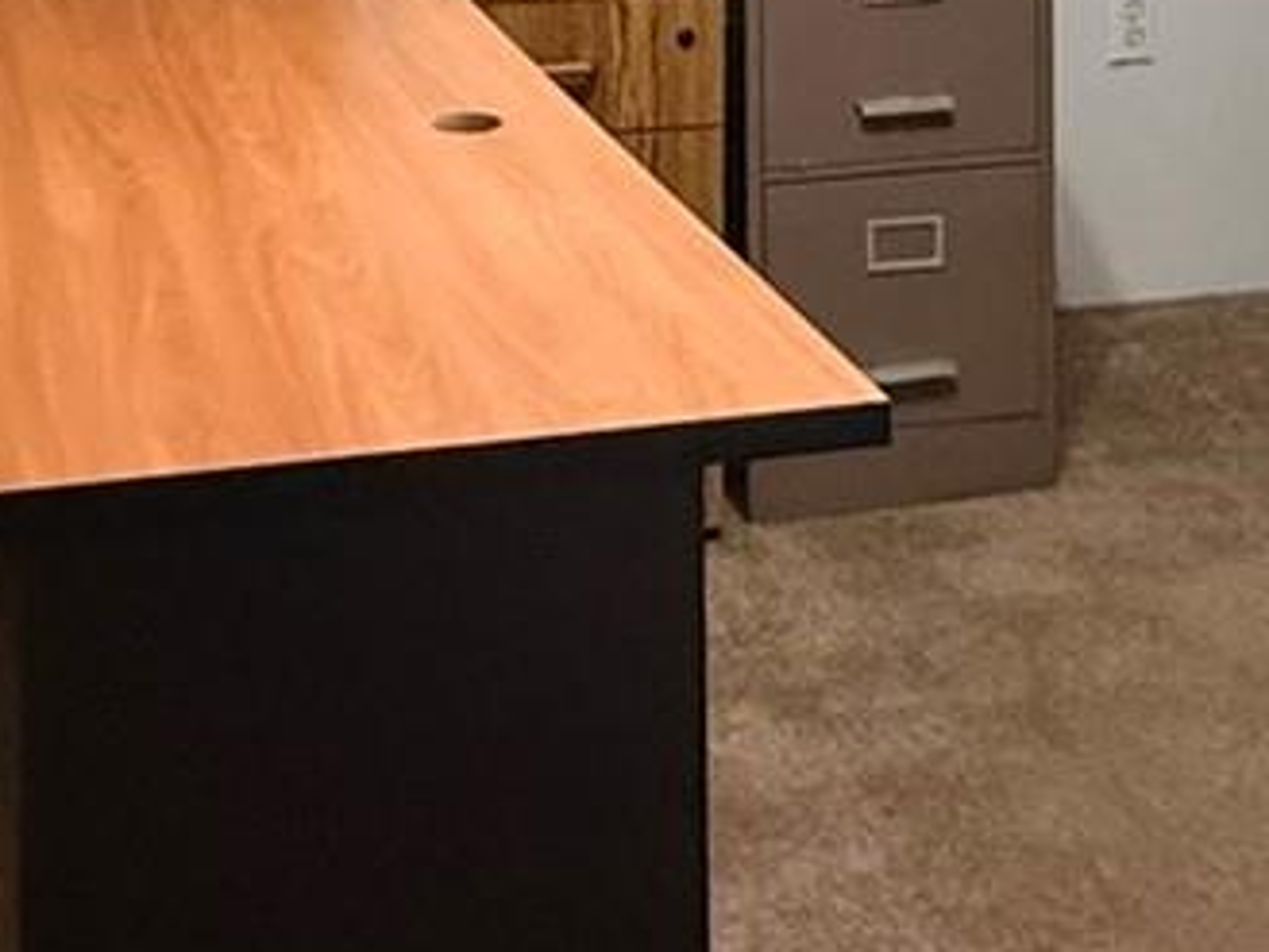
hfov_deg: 28.4
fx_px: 2494
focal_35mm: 68
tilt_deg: +0.8
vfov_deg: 18.2
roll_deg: -0.2
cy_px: -644
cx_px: 467
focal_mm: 2.22
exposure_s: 1/60
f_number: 2.2
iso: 800
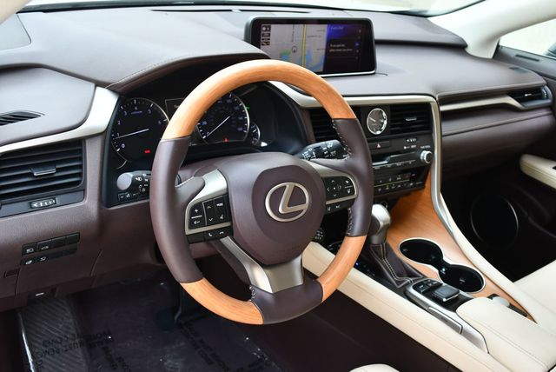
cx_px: 278
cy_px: 186
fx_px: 556
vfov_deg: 36.9
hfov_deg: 53.1
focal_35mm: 36
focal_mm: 18
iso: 400
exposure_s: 1/250
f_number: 3.5
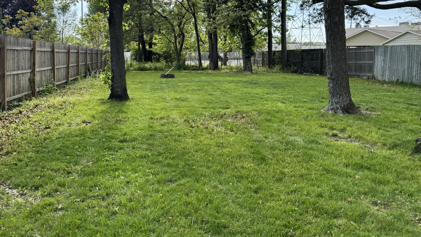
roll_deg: -0.3
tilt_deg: -4.5
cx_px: 199
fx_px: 357
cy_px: 69
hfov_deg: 61.0
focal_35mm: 32
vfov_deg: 36.1
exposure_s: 1/1131
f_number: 1.78
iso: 80
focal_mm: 6.76
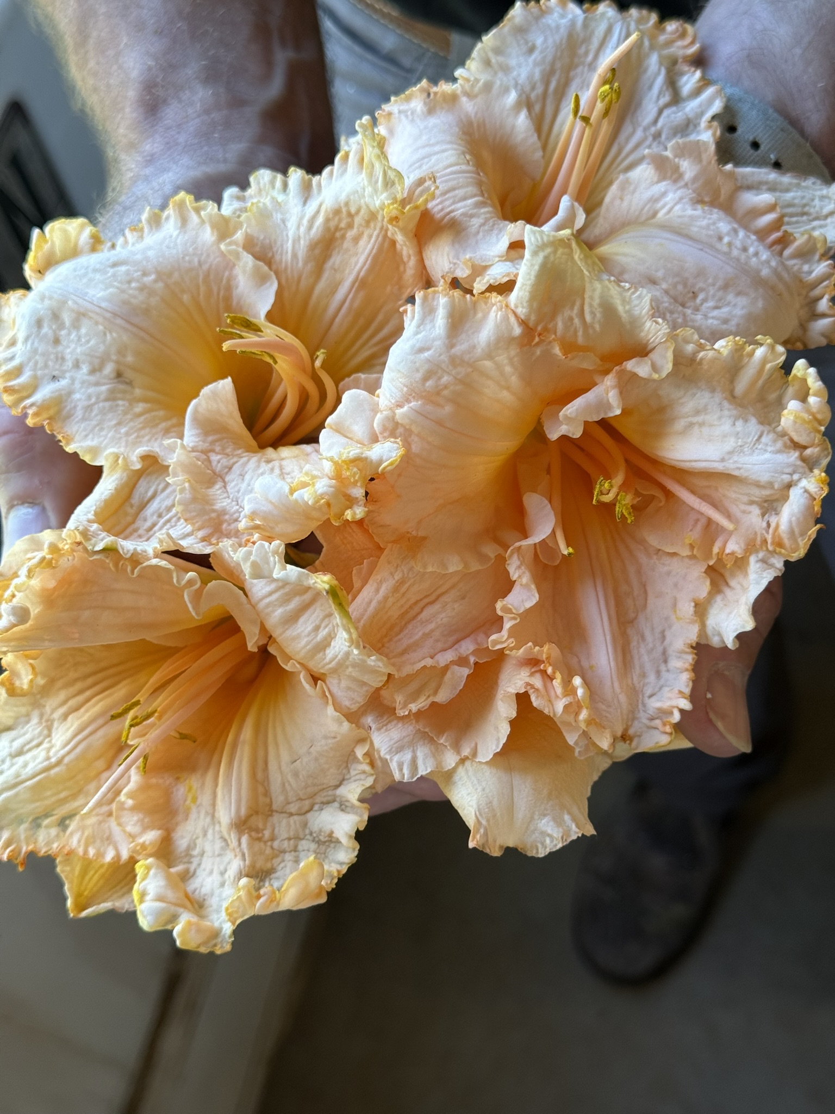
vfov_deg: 39.7
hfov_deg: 30.3
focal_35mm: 48
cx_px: 418
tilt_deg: -57.4
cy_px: 557
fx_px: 1544
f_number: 1.78
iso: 64
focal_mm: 6.76
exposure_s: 1/120
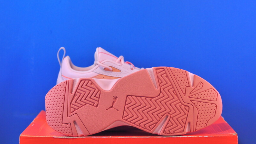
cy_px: 71
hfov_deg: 26.9
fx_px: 536
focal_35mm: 79
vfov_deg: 15.3
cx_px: 128
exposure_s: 1/250
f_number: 3.2
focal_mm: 50
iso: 250
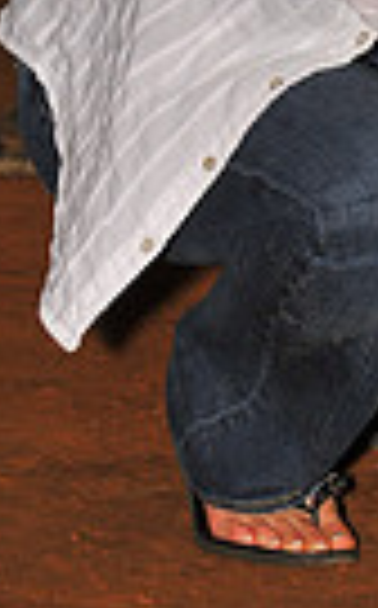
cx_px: 639
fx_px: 8136
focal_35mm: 492
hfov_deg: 2.7
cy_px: -126
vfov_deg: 4.3
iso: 500
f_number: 8
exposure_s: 1/320
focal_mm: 145
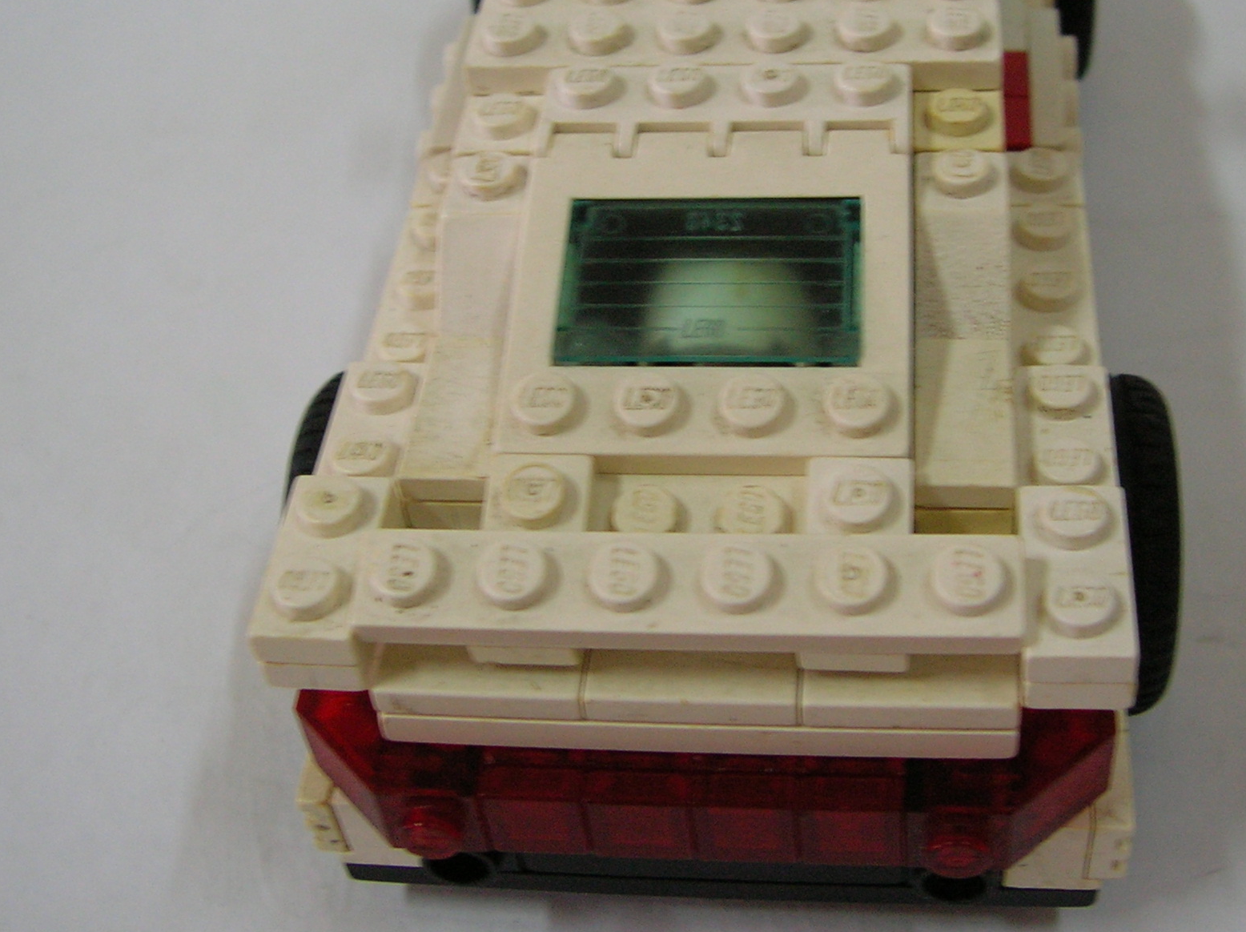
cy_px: 338
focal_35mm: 50
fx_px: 1798
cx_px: 732
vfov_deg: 28.9
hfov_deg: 38.1
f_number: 2.9
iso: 100
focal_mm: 5.7
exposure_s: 1/9.4
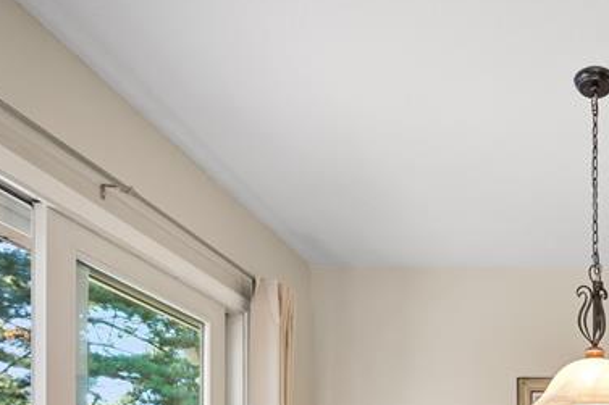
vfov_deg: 29.1
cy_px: 514
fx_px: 643
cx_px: 583
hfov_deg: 44.5
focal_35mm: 38
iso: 100
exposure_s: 2
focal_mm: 14
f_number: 11
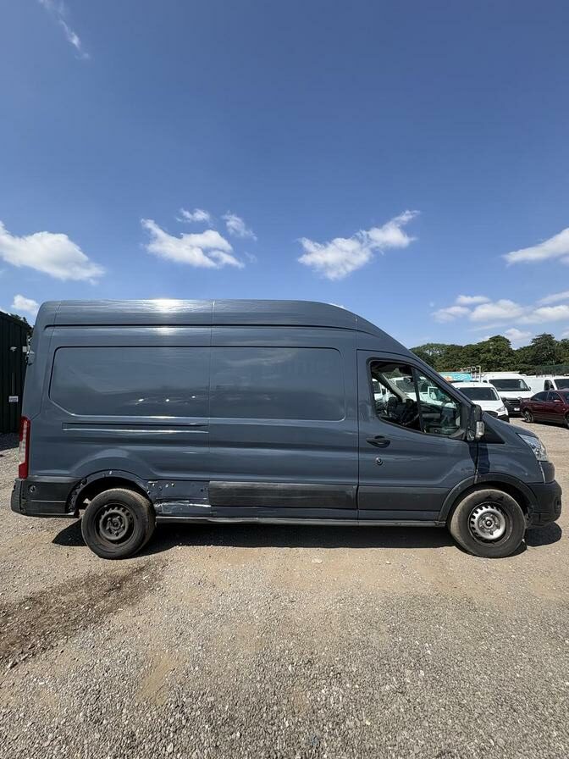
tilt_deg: +2.2
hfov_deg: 85.7
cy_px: 380
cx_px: 284
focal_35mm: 14
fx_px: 307
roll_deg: +2.3
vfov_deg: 102.1
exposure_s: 1/1299
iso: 50
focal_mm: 2.22
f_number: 2.2
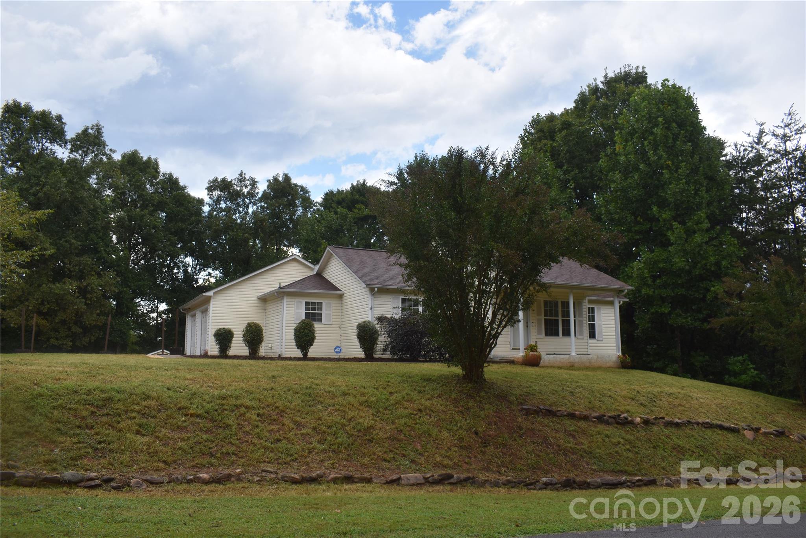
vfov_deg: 47.9
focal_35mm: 27
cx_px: 403
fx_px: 604
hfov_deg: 67.4
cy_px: 269
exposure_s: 1/160
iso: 100
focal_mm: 18
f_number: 6.3
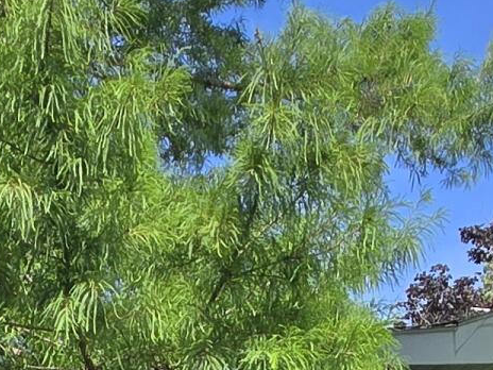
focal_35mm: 84
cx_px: 34
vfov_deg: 13.0
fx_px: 1196
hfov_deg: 22.6
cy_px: 904
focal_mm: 2.2
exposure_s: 1/1650
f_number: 2.2
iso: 50
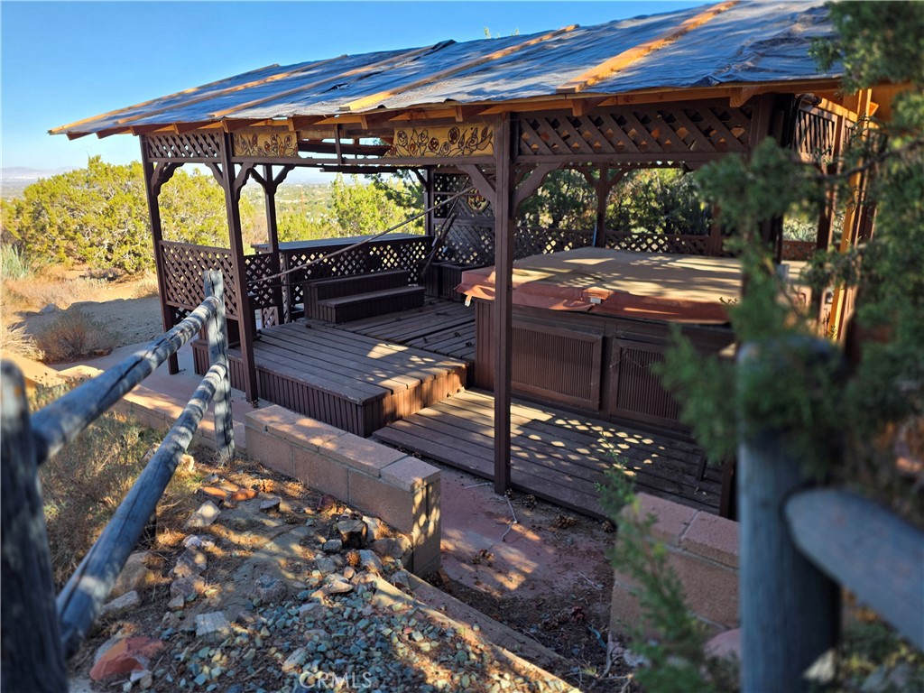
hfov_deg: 73.9
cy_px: 346
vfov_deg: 58.9
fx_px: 614
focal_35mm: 23
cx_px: 462
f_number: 1.7
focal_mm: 6.25
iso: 80
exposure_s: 1/2010
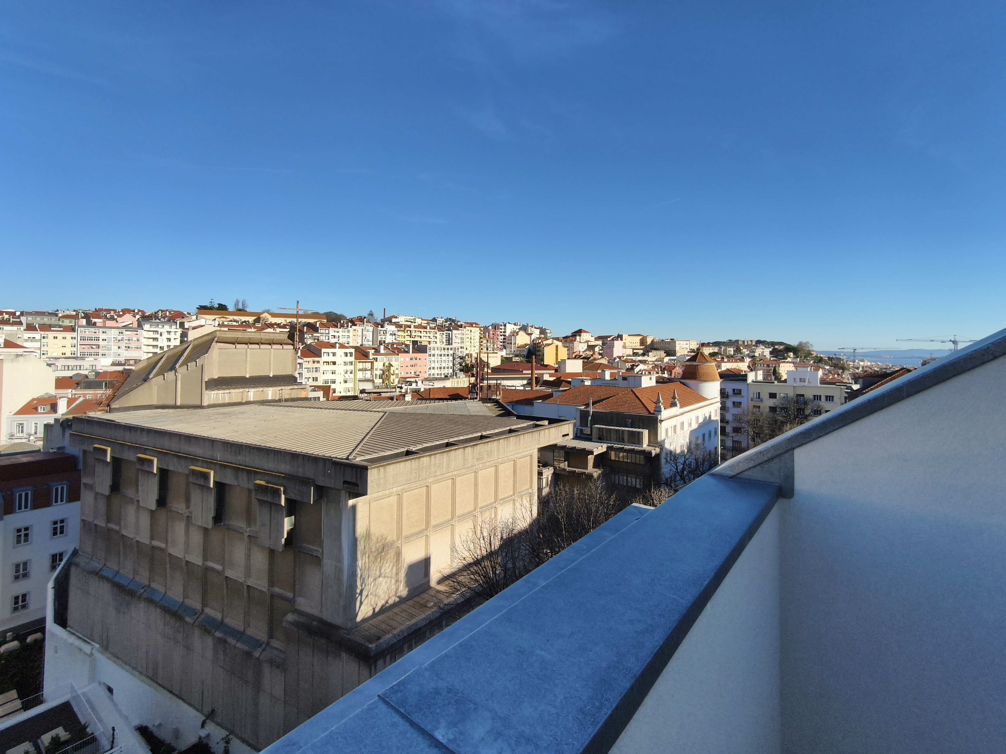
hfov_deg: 98.2
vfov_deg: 81.7
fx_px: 436
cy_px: 377
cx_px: 503
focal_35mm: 15
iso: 50
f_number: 2
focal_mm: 2.32
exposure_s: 1/710
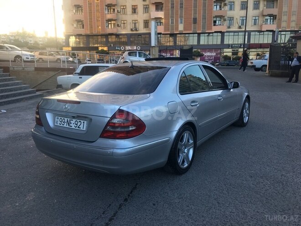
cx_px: 150
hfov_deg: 61.7
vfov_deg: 48.2
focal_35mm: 29
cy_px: 113
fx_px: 252
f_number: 2.2
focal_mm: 4.15
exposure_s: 1/100
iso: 25
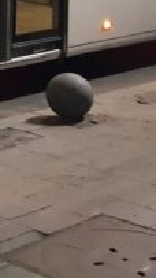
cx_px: -178
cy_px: -88
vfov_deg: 16.8
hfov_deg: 9.3
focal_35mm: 120
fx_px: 884
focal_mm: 4.2
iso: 640
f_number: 1.7
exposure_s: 1/10
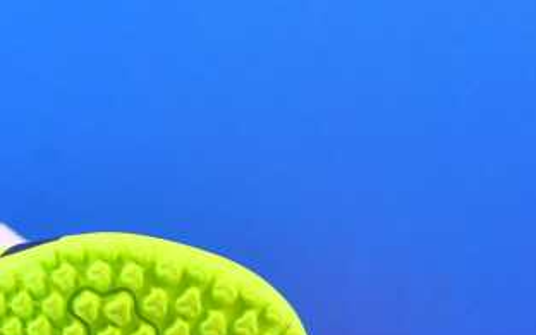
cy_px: 125
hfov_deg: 10.6
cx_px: -29
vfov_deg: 6.7
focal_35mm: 196
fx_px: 2863
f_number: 2
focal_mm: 50
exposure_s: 1/320
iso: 250
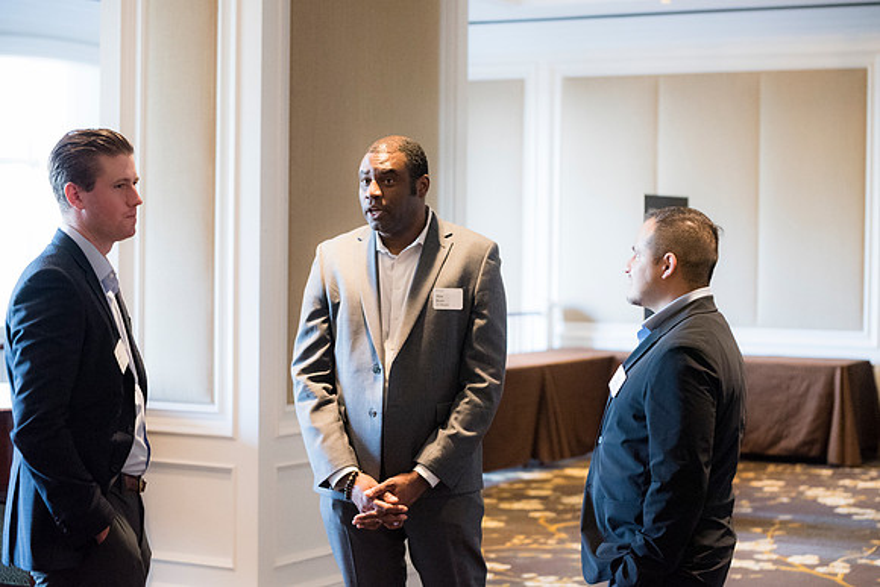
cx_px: 440
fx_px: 1711
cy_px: 294
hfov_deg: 28.8
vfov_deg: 19.5
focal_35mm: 70
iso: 4500
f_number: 2.8
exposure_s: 1/125
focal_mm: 70
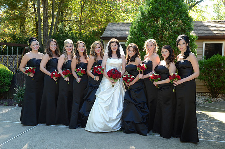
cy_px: 74
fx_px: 215
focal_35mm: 34
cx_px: 112
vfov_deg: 38.2
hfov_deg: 55.2
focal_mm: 23
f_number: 6.3
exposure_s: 1/100
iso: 500
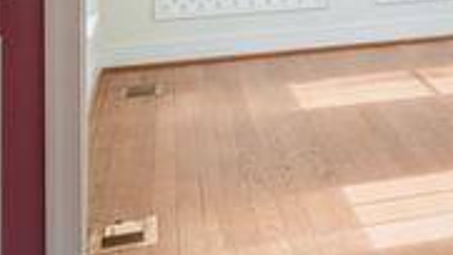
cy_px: -159
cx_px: 1156
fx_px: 1084
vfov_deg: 12.6
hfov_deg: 13.9
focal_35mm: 90
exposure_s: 1/13
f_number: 8
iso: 640
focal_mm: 15.2
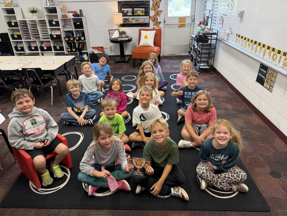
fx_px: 199
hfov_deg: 71.6
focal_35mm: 24
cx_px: 144
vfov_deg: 56.8
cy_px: 108
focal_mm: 6.76
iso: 125
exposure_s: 1/60
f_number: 1.78
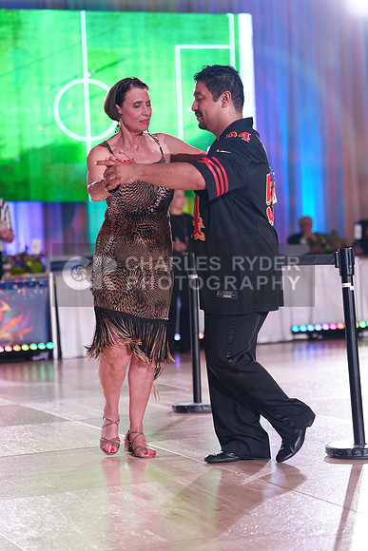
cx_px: 184
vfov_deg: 21.5
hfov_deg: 14.4
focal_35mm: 95
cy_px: 276
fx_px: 1456
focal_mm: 95
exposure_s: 1/500
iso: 2000
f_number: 2.8
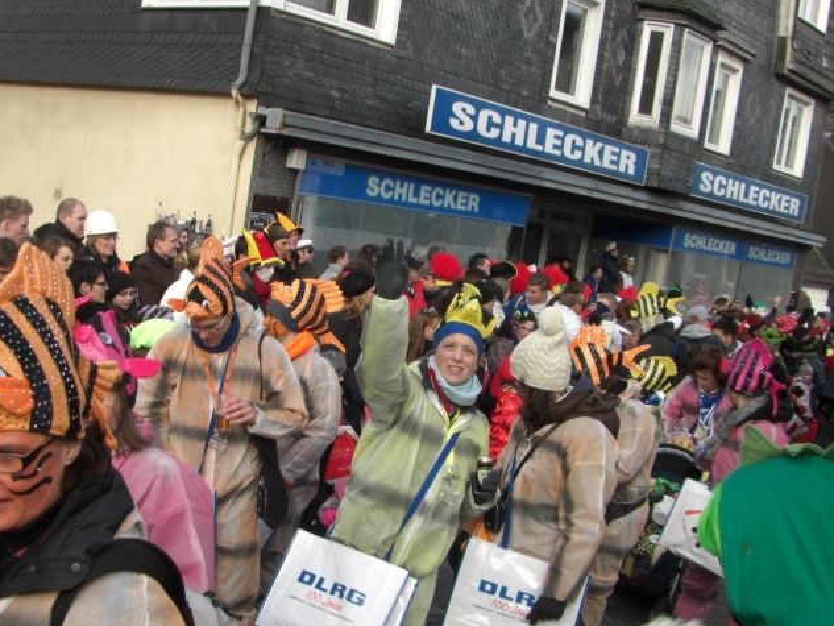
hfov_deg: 39.4
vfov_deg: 30.2
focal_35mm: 48
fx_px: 1157
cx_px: 314
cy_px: 349
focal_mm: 6.3
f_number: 4.6
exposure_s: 1/100
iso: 64
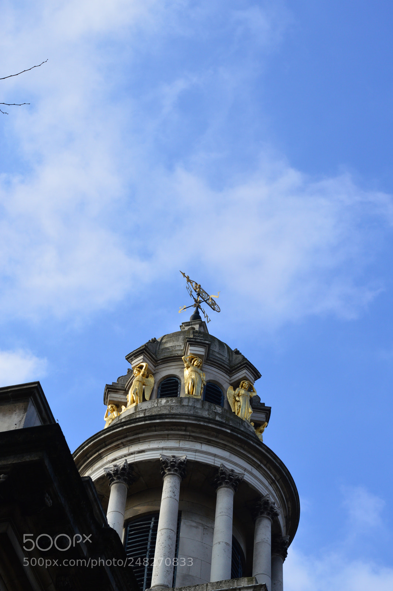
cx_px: 196
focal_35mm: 82
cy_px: 296
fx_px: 1353
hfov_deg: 16.5
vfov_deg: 24.6
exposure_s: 1/320
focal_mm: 55
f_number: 9
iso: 200
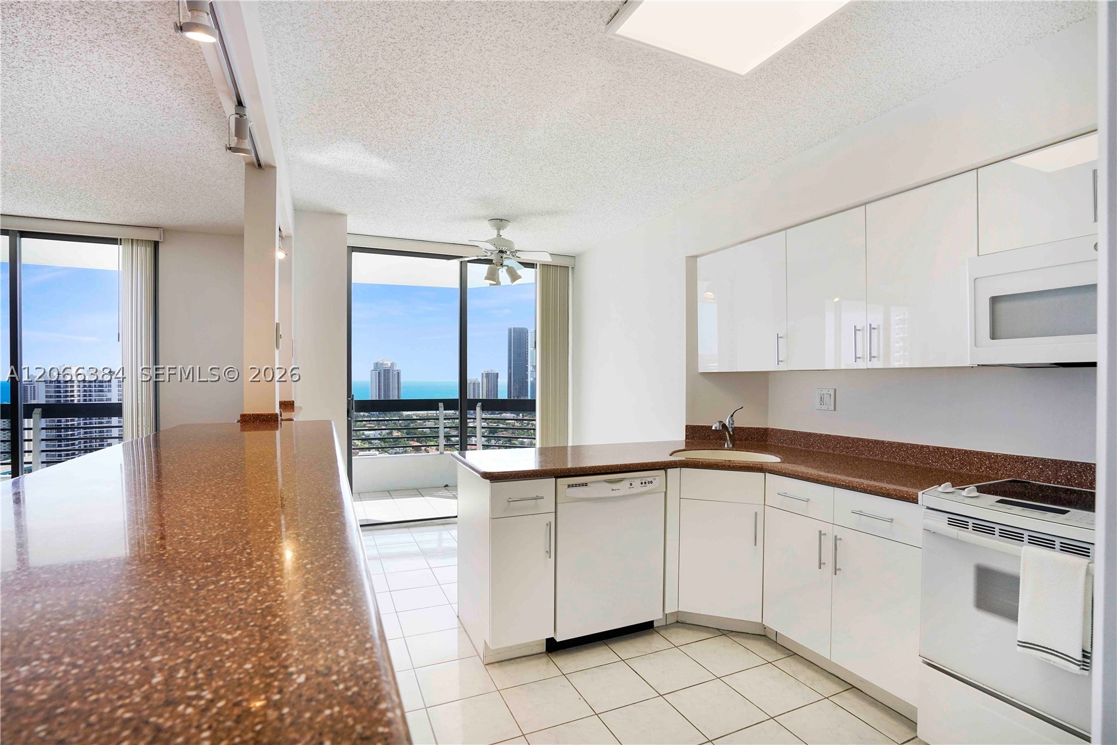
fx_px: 496
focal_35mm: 16
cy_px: 372
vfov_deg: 73.8
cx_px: 558
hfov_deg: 96.7
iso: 400
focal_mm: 16
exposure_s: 1/400
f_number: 8
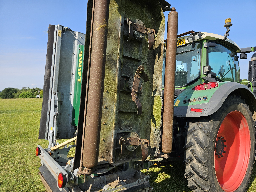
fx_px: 170
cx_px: 128
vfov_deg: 58.9
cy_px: 96
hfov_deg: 73.9
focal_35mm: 23
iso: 25
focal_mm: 5.4
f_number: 1.8
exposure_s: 1/1290
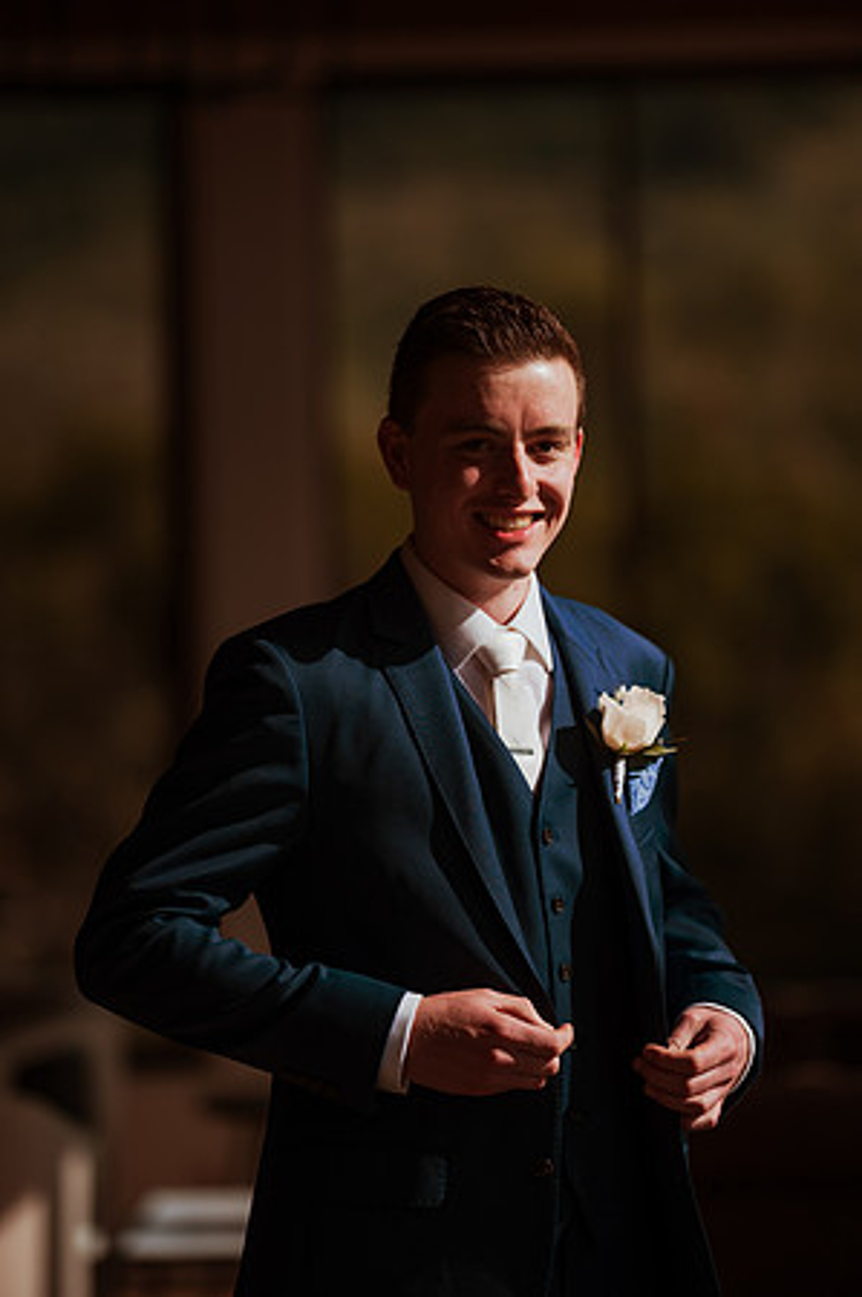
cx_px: 431
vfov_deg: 15.2
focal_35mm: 135
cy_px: 648
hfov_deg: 10.1
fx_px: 4860
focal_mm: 135
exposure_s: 1/4000
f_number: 1.8
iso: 100
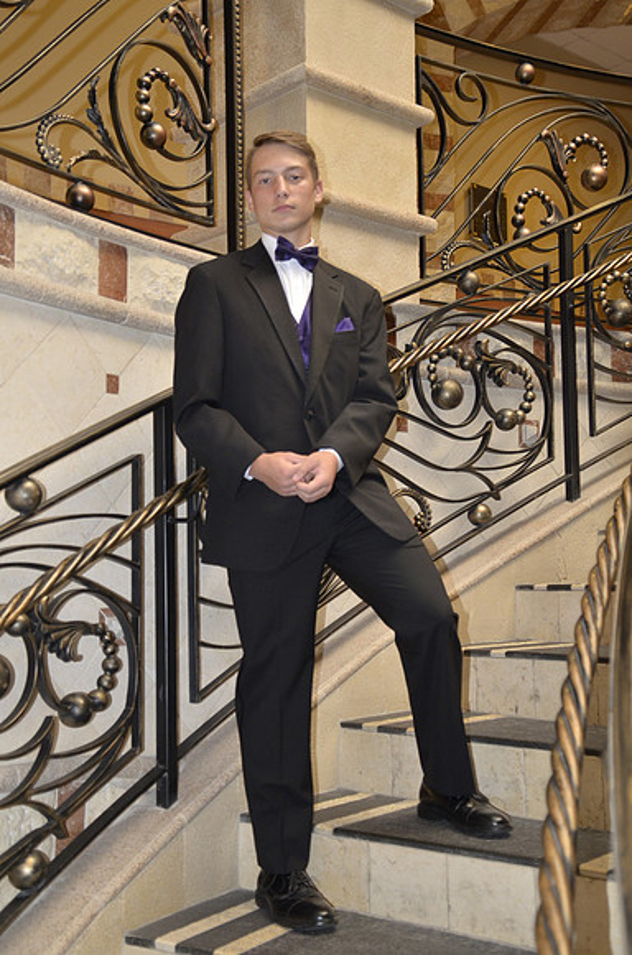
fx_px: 1151
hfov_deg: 30.7
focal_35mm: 44
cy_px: 478
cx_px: 316
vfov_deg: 45.0
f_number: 3.8
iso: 800
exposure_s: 1/30
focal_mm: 29
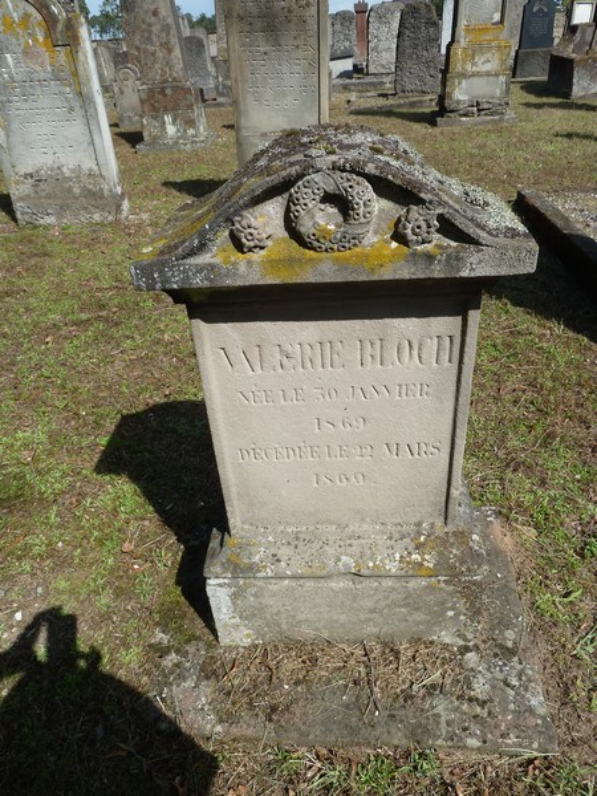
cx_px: 298
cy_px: 398
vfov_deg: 69.4
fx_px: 575
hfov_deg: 54.9
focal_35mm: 25
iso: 80
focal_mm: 4.1
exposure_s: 1/400
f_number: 4.5
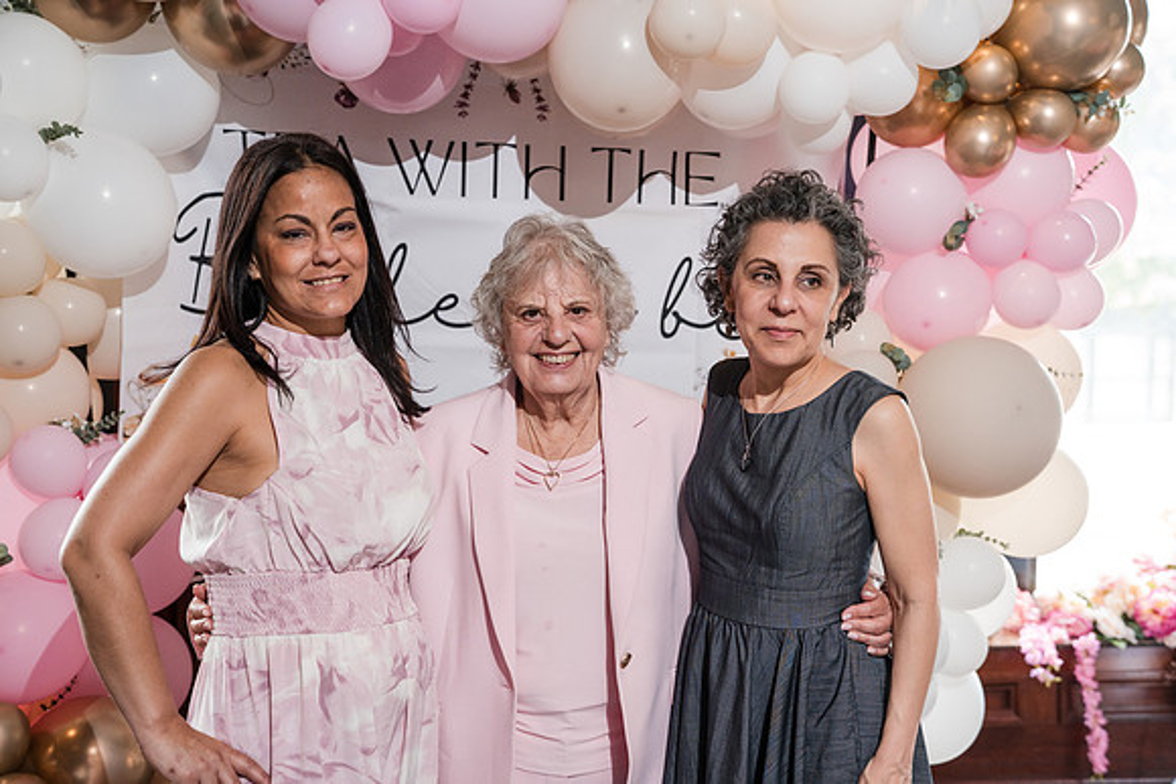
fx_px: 1568
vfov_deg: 28.1
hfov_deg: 41.1
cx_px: 588
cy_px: 392
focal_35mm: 48
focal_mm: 48
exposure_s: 1/250
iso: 2000
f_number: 4
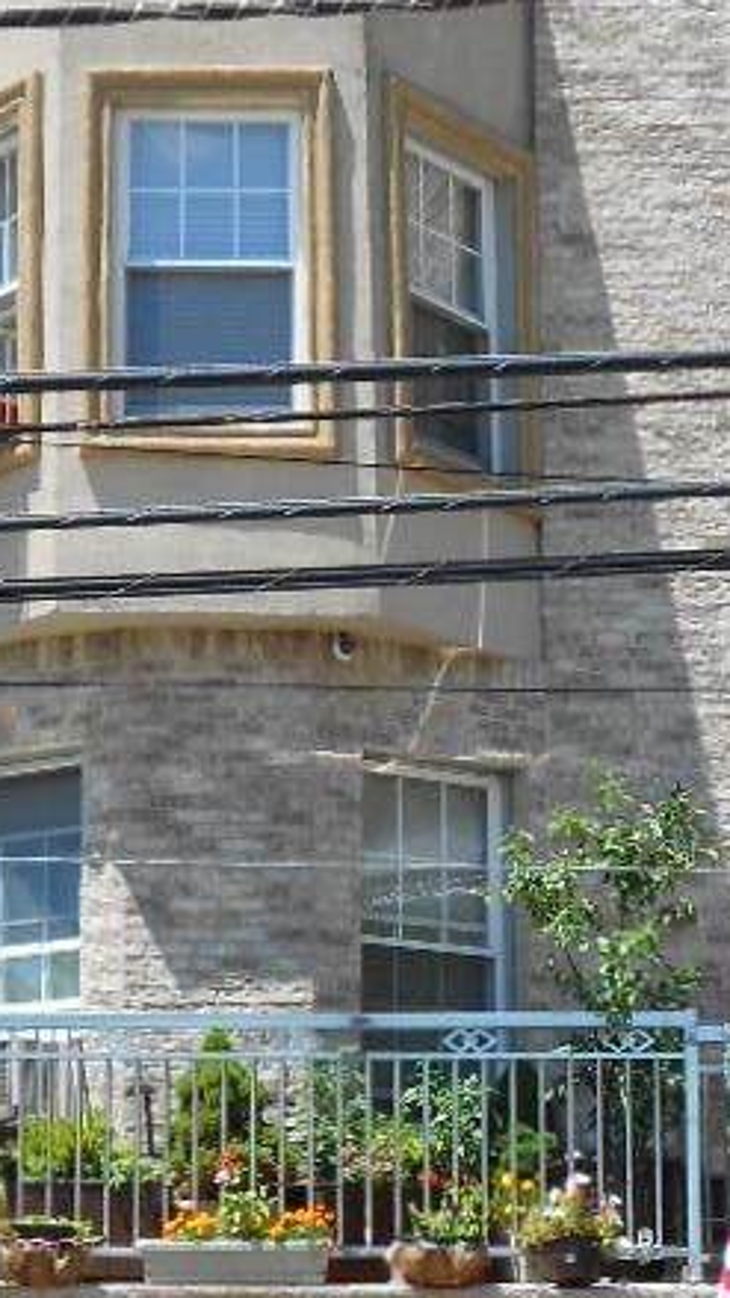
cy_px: 849
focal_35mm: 94
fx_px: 3234
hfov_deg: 12.9
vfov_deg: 22.6
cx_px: 411
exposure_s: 1/400
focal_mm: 6.7
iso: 80
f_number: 3.9
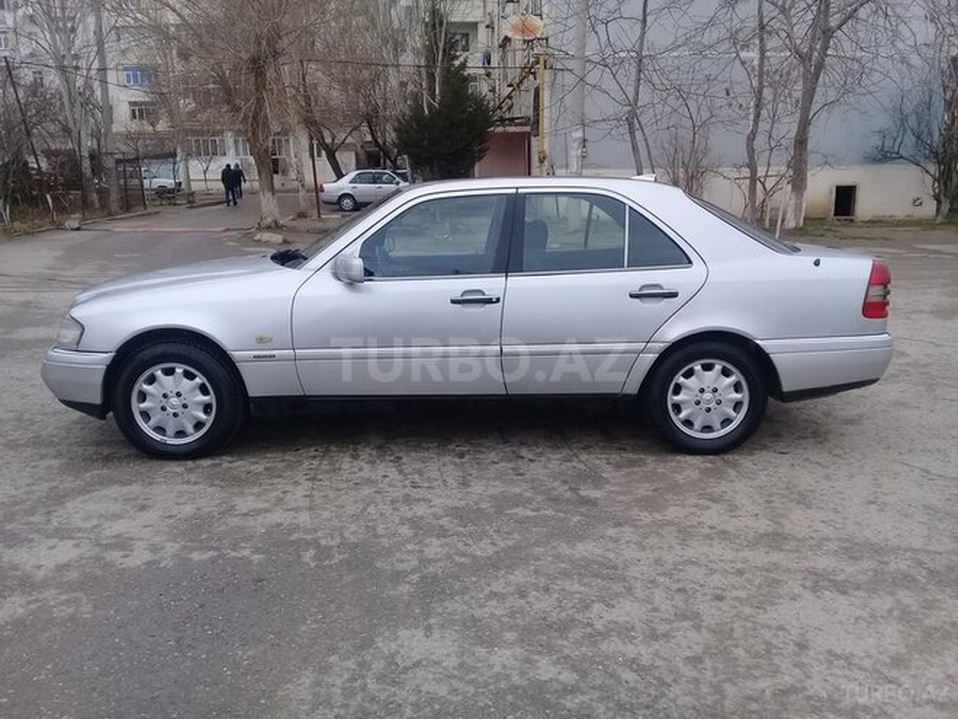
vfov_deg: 45.4
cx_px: 479
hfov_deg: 58.4
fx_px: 858
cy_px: 360
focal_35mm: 31
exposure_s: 1/370
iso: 50
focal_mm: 3.3
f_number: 2.2
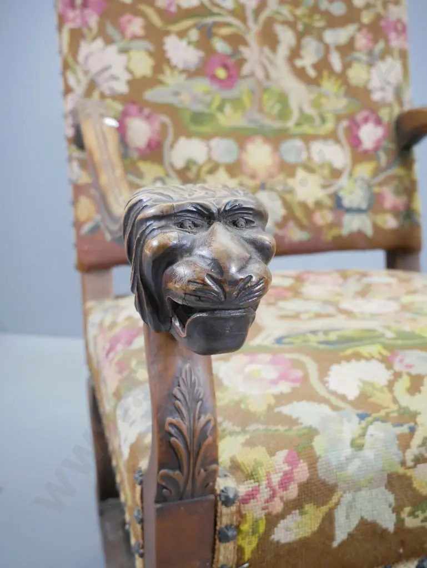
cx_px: 214
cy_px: 284
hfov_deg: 39.7
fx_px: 592
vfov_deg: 51.3
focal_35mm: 36
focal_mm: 18
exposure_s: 1/100
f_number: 4.5
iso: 3200
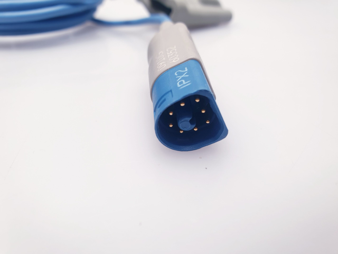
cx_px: 169
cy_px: 127
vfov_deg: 53.1
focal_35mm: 26
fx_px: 254
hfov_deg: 67.3
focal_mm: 4.3
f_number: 2.4
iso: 100
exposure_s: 1/50
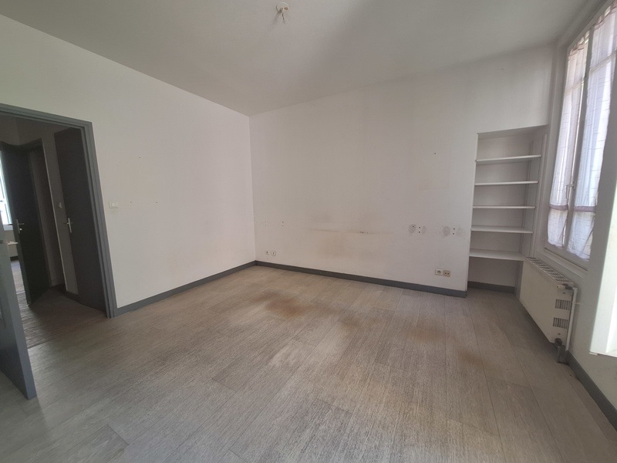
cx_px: 308
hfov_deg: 106.2
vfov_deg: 89.9
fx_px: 232
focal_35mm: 13
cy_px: 232
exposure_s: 1/50
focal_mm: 1.74
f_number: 2.2
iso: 80
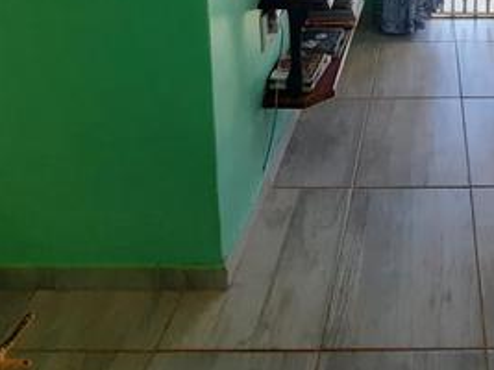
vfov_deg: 29.1
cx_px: 440
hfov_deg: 43.9
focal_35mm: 39
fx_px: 556
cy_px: -122
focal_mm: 1.74
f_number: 2.2
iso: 125
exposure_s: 1/50
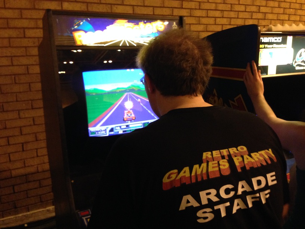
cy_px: 114
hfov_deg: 55.4
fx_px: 291
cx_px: 152
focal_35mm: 33
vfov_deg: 42.9
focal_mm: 4.12
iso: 400
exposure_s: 1/15
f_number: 2.4
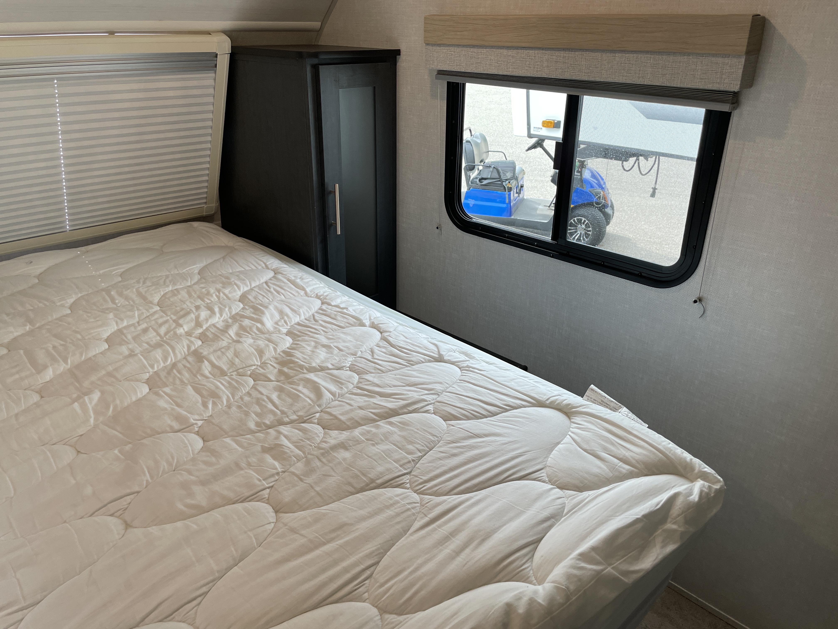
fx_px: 629
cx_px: 419
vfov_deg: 53.1
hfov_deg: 67.3
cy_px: 314
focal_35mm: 26
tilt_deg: -23.8
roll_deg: +0.9
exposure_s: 1/121
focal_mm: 4.2
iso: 80
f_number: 1.6
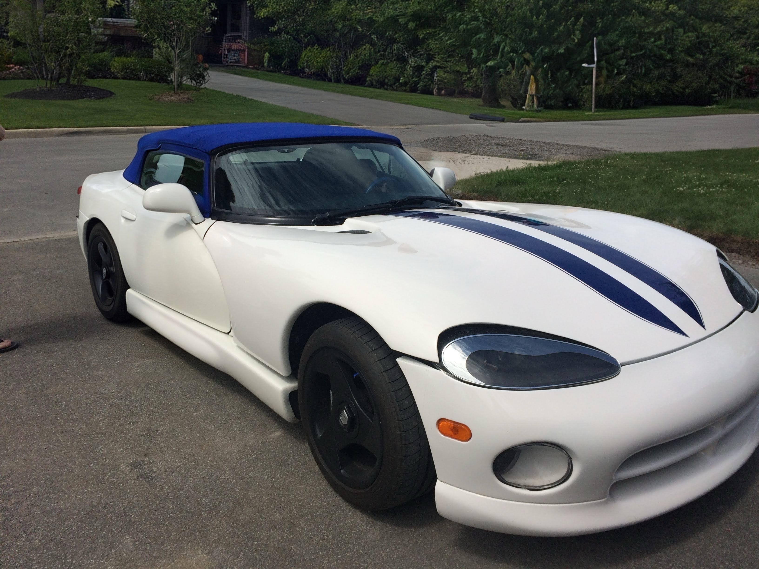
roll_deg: -1.6
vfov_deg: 48.2
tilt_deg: -19.9
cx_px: 380
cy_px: 284
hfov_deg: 61.7
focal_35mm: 29
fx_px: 636
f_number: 2.2
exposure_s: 1/5128
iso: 40
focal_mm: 4.15
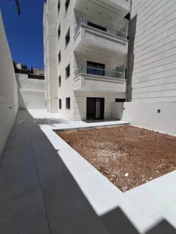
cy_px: 117
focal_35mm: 16
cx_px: 88
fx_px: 108
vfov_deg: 94.5
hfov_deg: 78.1
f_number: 2.2
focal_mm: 1.64
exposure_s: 1/2994
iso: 40
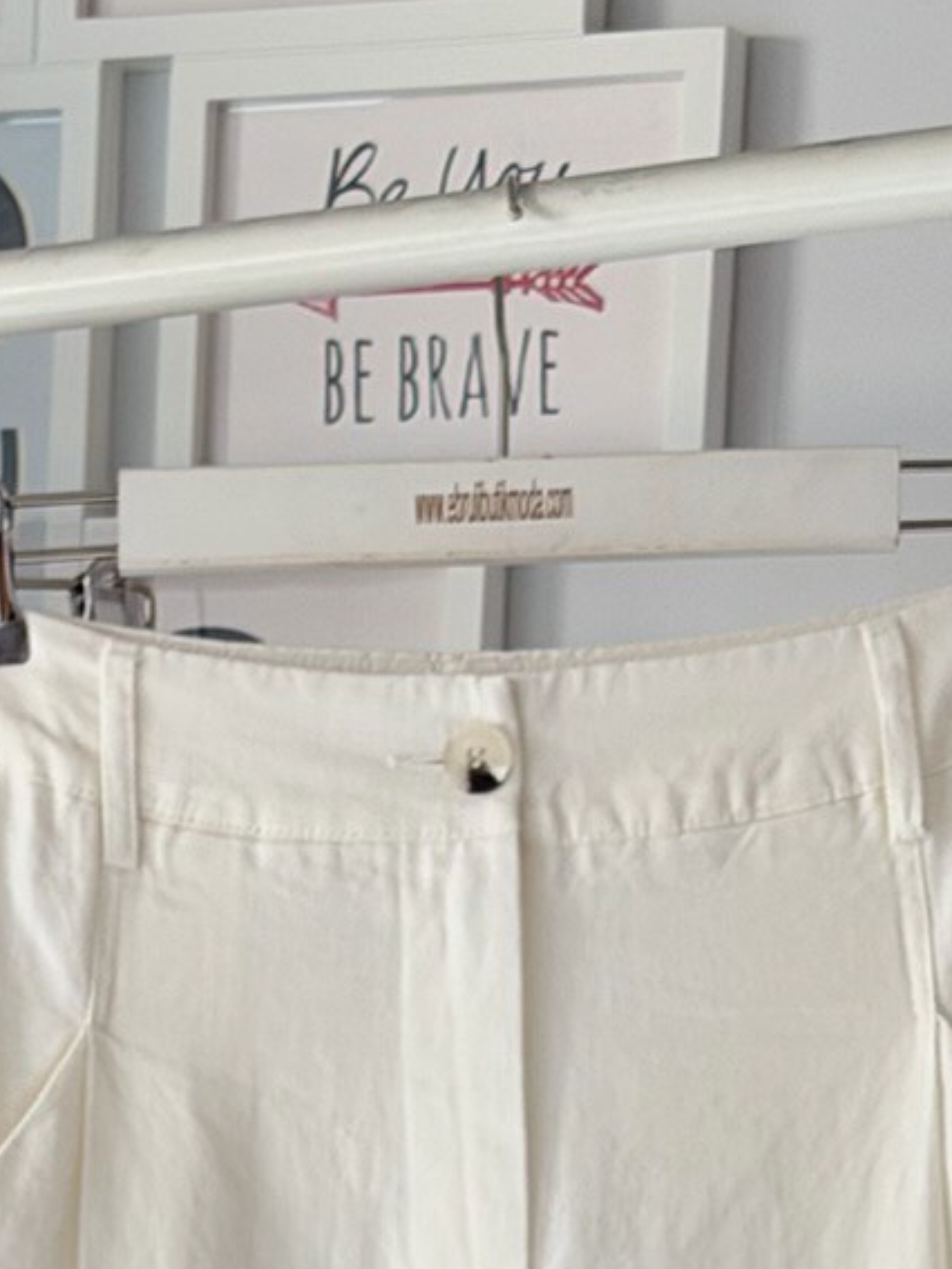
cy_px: 2196
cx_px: -121
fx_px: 6344
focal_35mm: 173
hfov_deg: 8.5
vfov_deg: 10.8
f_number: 1.78
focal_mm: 6.76
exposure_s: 1/62
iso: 100
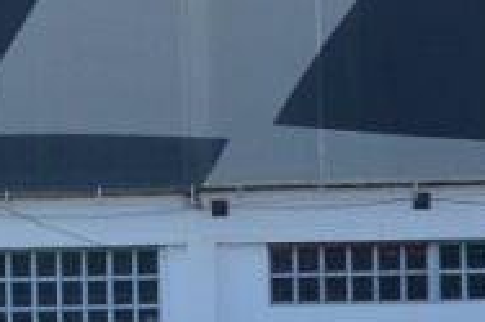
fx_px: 7753
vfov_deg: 2.4
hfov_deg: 3.6
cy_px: 551
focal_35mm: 576
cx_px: -490
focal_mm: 60
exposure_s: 1/1250
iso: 400
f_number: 5
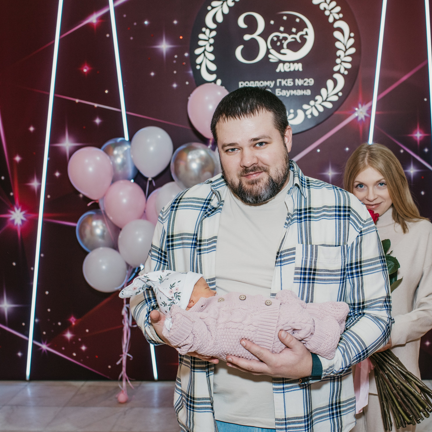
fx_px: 706
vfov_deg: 34.0
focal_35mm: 50
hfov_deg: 34.0
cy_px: 206
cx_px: 251
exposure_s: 1/160
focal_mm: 35
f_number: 4.5
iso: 320
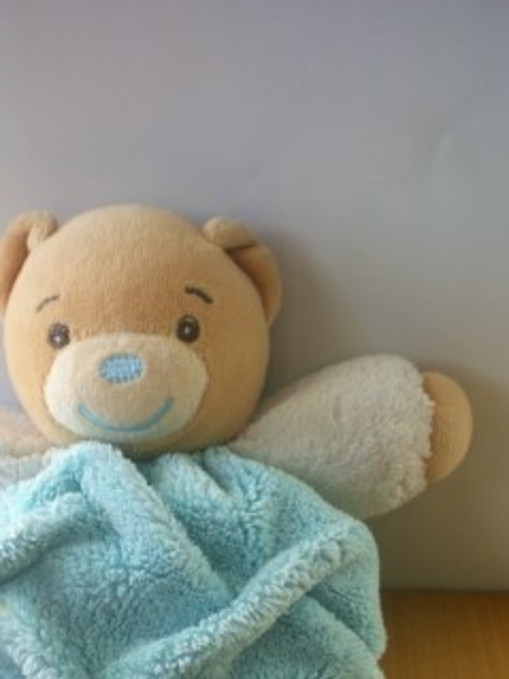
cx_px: 153
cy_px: 543
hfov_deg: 23.5
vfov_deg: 30.5
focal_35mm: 62
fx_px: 1216
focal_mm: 6.3
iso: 64
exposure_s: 1/116
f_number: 3.1
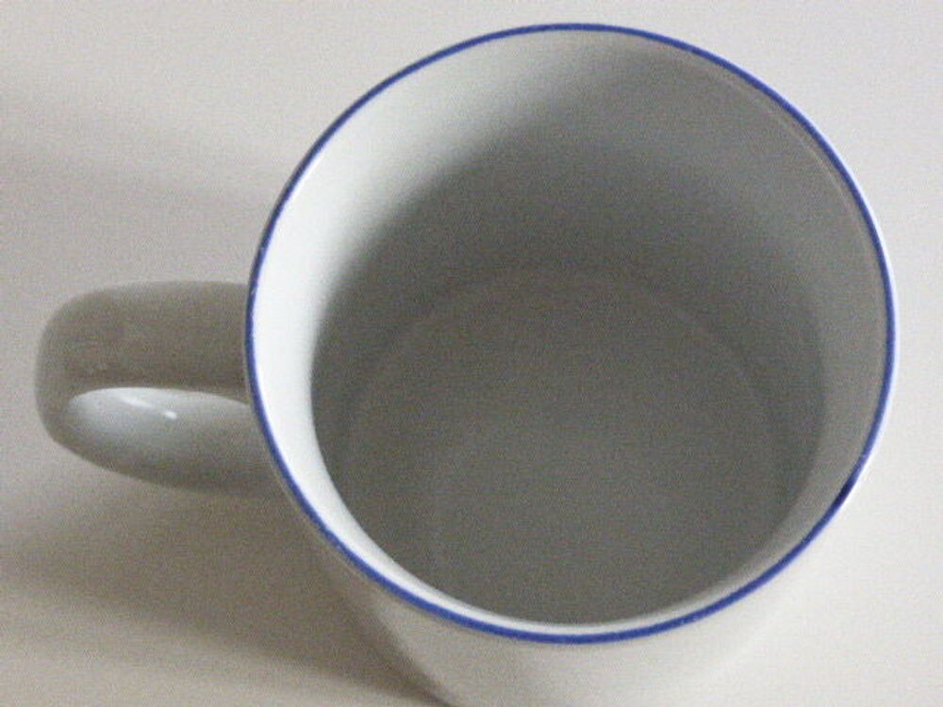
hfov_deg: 24.7
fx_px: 2152
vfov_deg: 18.7
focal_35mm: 79
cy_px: 354
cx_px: 472
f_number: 5
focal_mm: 13.3
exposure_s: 1/250
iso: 1600
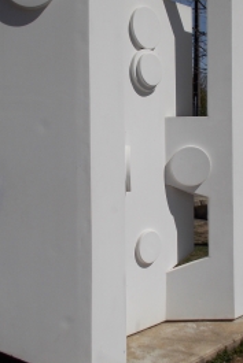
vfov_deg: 43.5
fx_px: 455
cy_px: 153
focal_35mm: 45
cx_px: 132
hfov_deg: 29.9
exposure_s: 1/400
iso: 80
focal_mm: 4.1
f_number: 9.3
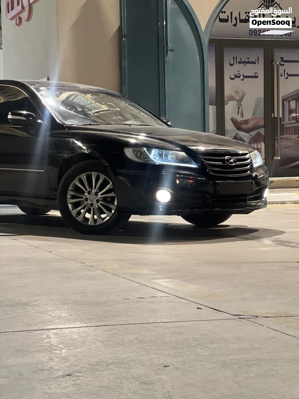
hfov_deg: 19.1
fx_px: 887
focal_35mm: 77
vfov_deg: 25.3
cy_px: 200
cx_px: 150
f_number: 2.8
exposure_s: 1/20
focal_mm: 9
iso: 400
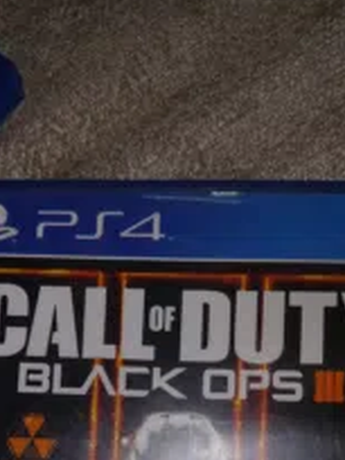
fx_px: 704
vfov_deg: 33.8
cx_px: 183
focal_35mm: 53
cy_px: 431
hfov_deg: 27.5
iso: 20
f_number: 1.8
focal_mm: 3.98
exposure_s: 1/106
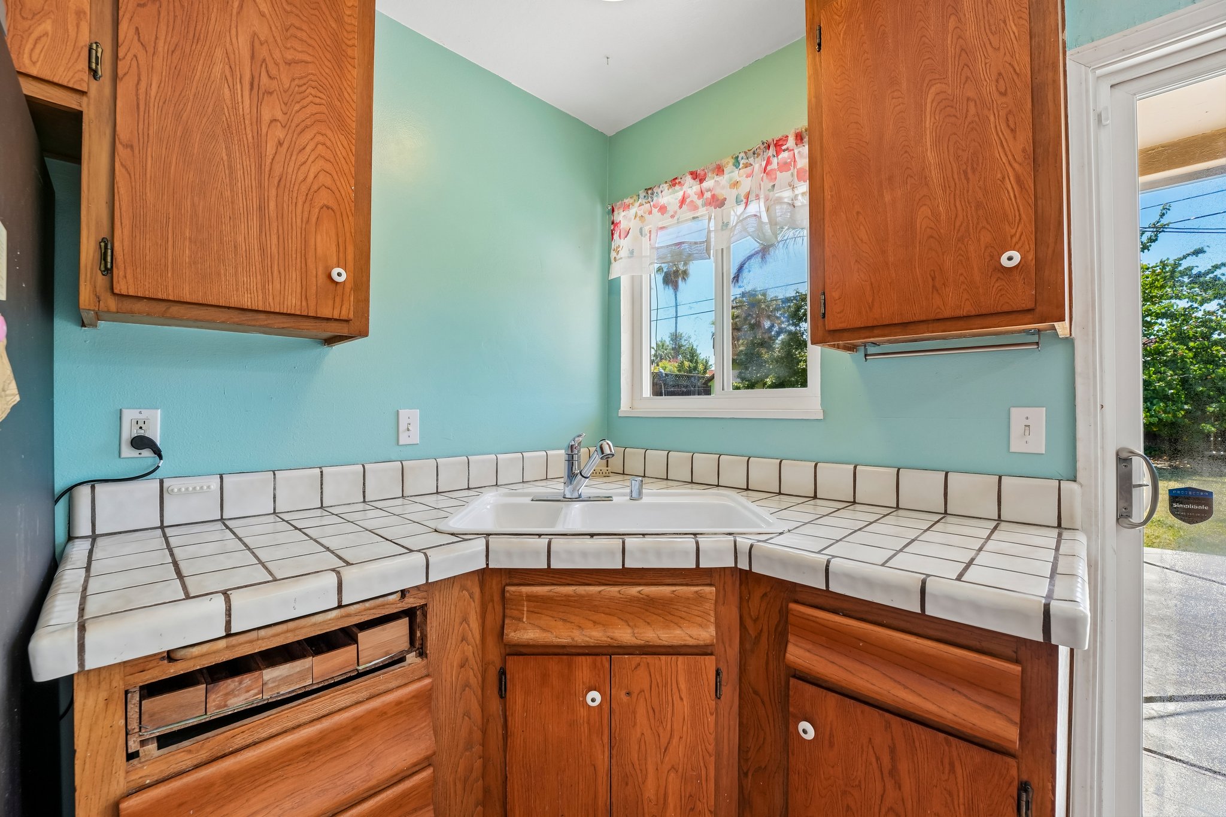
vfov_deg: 81.2
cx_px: 613
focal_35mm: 14
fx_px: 477
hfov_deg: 104.3
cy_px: 408
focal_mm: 14
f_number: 8
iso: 640
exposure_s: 1/50
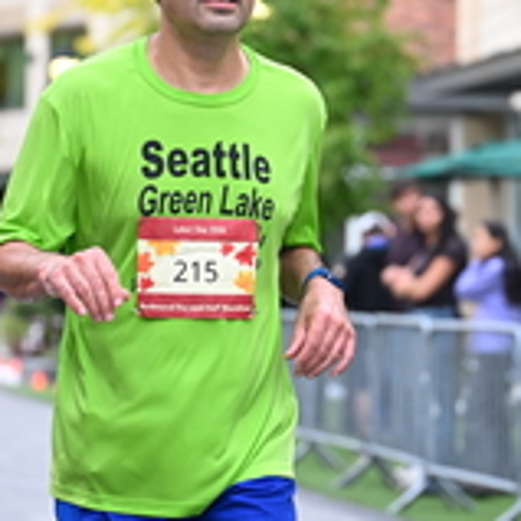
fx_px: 3610
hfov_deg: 8.3
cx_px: 254
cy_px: 121
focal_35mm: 212
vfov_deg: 8.2
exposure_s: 1/1600
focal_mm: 72
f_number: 2.8
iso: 1000
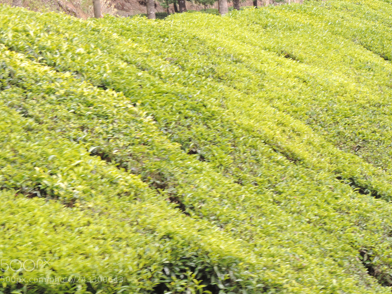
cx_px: 197
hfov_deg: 13.4
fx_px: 1665
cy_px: 140
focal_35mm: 147
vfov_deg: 10.1
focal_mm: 24
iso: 80
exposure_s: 1/250
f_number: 4.3
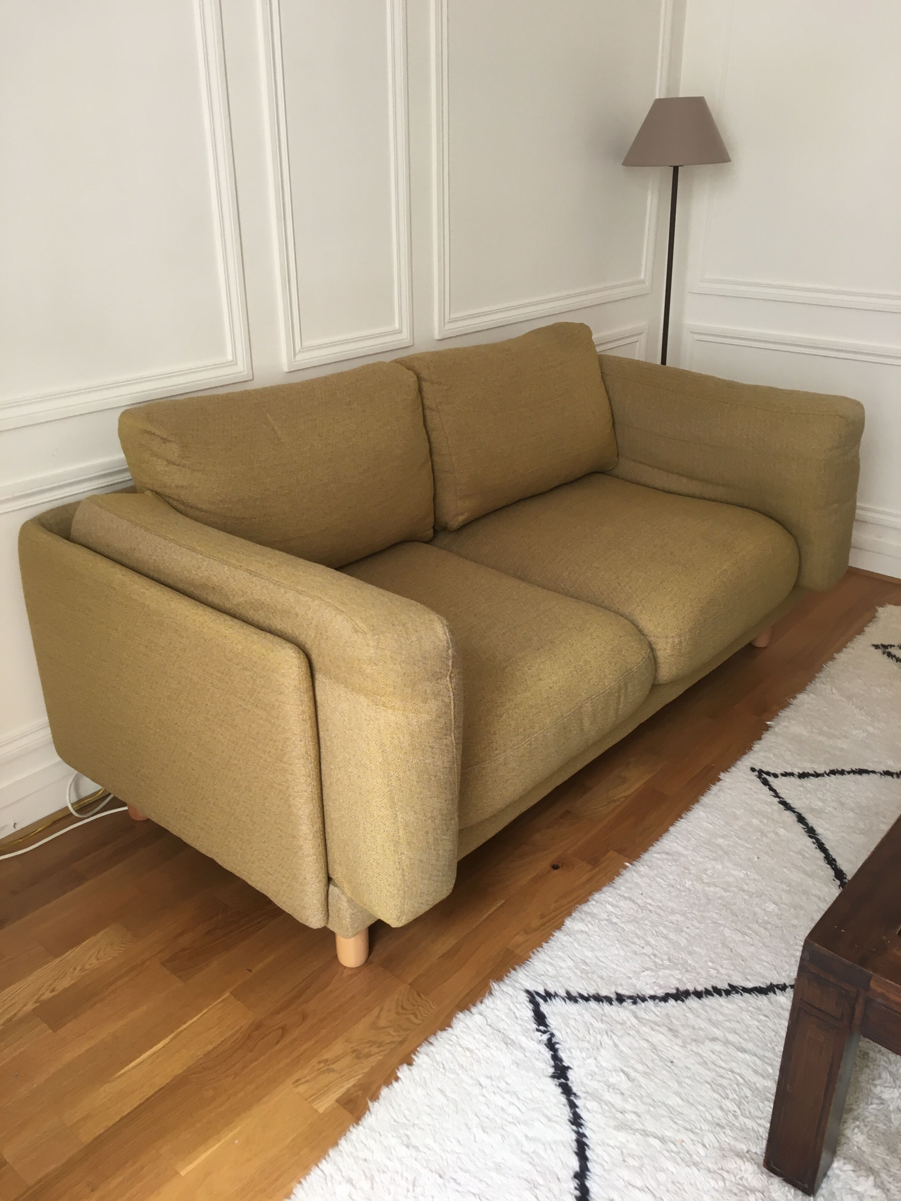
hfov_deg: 48.2
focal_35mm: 29
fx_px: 1006
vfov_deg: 61.7
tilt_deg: -25.8
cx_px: 450
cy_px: 600
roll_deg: +1.2
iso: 64
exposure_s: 1/33
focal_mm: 4.15
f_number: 2.2
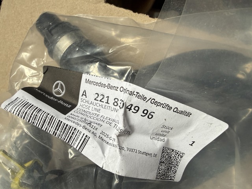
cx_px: 126
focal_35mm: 24
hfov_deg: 71.6
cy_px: 94
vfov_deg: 56.8
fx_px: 175
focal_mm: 2.22
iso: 160
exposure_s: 1/99
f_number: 2.2
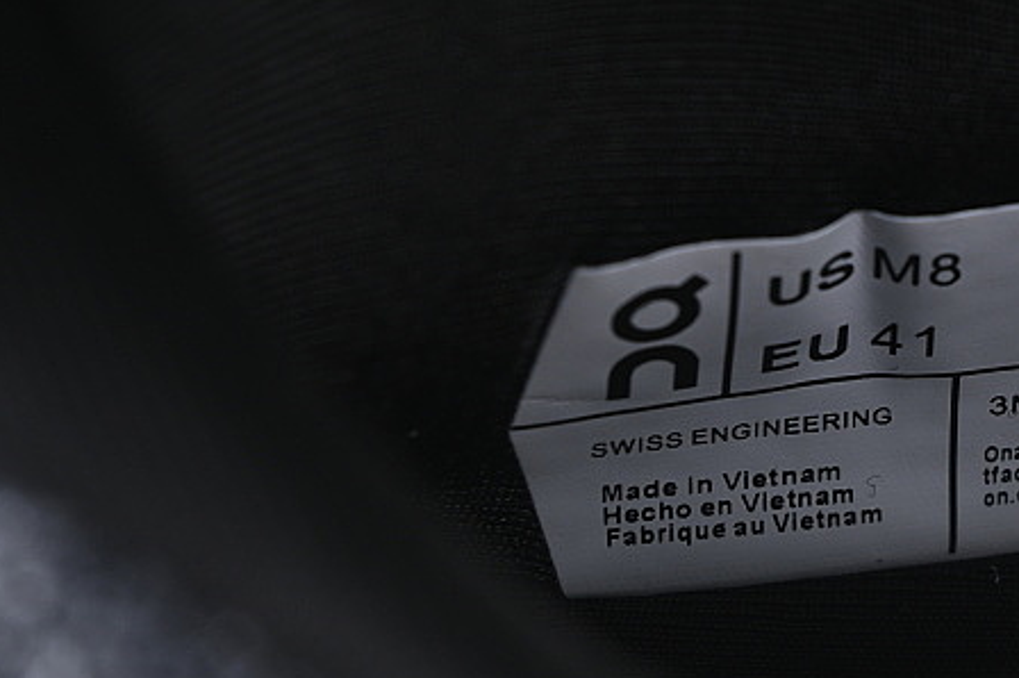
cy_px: 344
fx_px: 5119
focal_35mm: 181
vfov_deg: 7.6
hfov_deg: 11.2
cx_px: 1069
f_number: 6.3
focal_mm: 50
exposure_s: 1/50
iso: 160
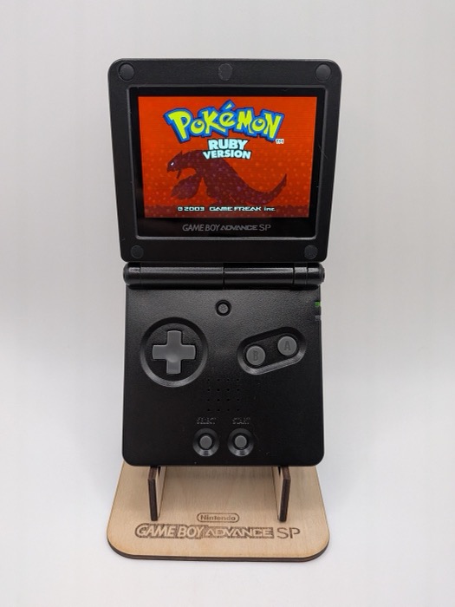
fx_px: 421
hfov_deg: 56.8
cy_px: 304
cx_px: 228
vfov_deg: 71.6
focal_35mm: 24
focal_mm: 4.53
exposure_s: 1/735
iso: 755
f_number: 1.7
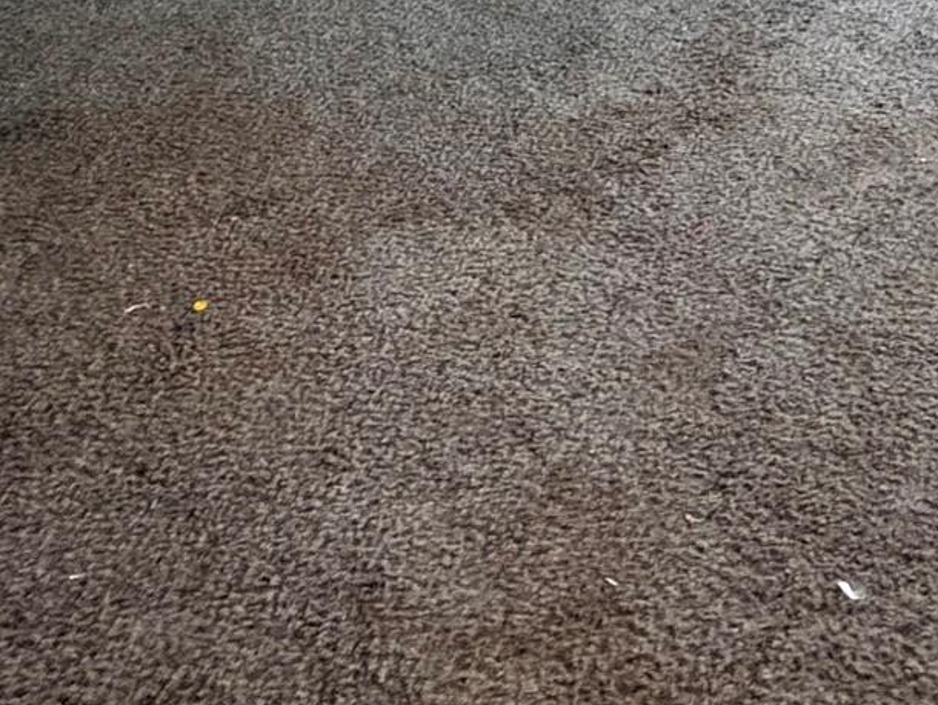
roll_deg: -4.3
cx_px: 689
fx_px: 1274
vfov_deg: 25.7
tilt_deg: -16.8
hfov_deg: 39.5
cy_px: -251
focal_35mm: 47
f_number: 2.2
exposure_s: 1/60
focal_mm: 2.22
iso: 500
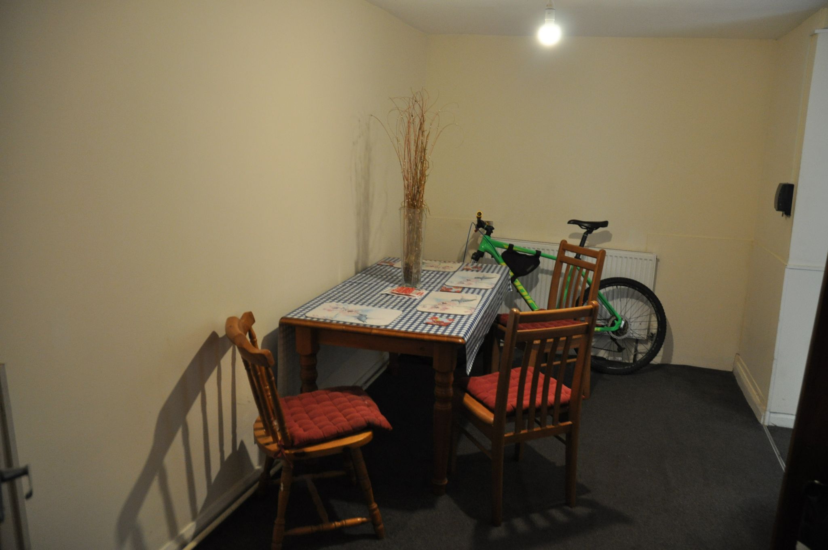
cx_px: 414
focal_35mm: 27
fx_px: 620
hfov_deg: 67.4
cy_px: 275
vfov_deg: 47.8
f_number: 3.5
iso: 800
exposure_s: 1/40
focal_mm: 18
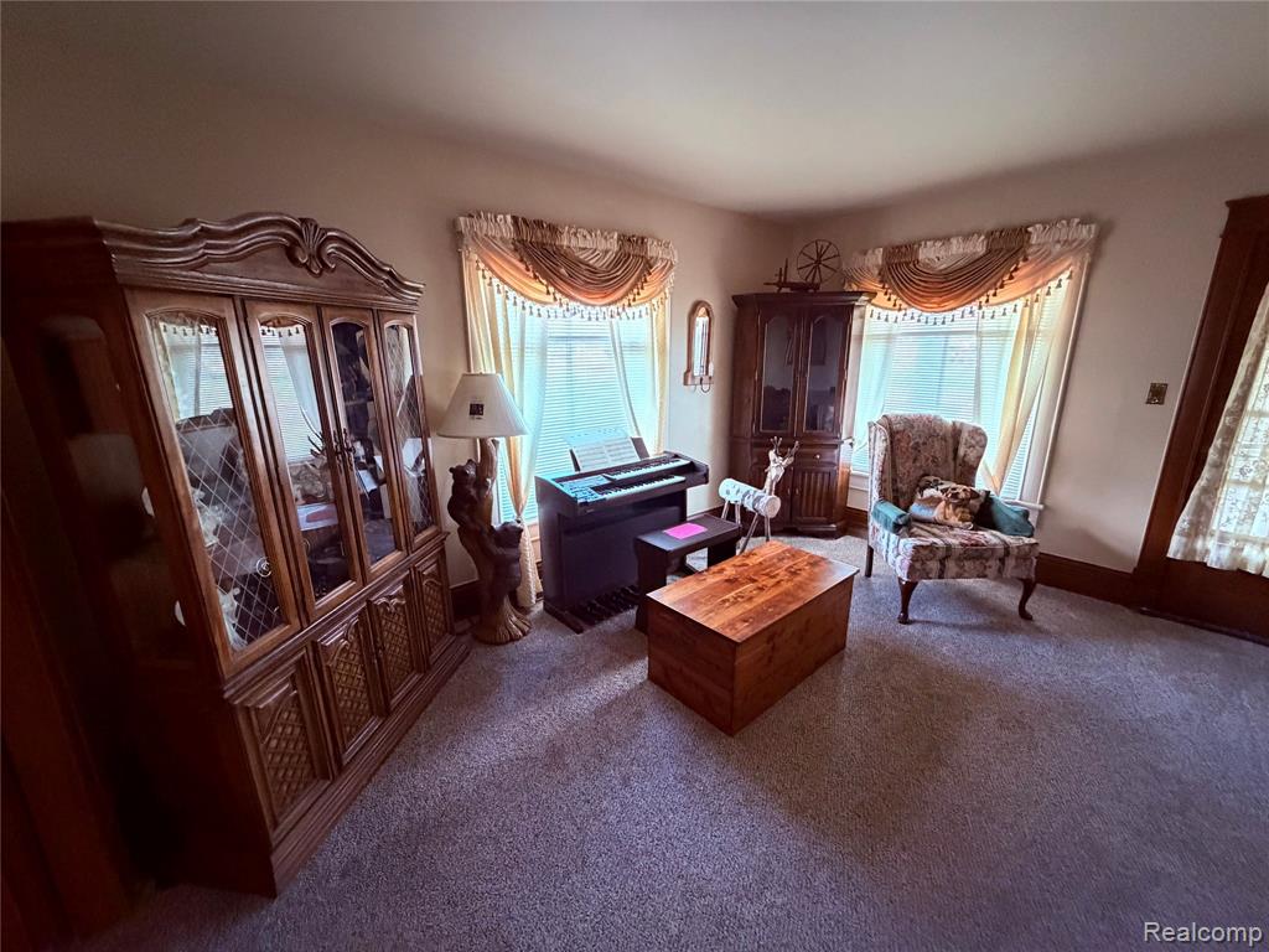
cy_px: 476
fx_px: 513
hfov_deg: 102.1
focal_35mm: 14
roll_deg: +0.9
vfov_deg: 85.7
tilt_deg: -14.2
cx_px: 634
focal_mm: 2.22
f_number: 2.2
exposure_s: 1/60
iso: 1000
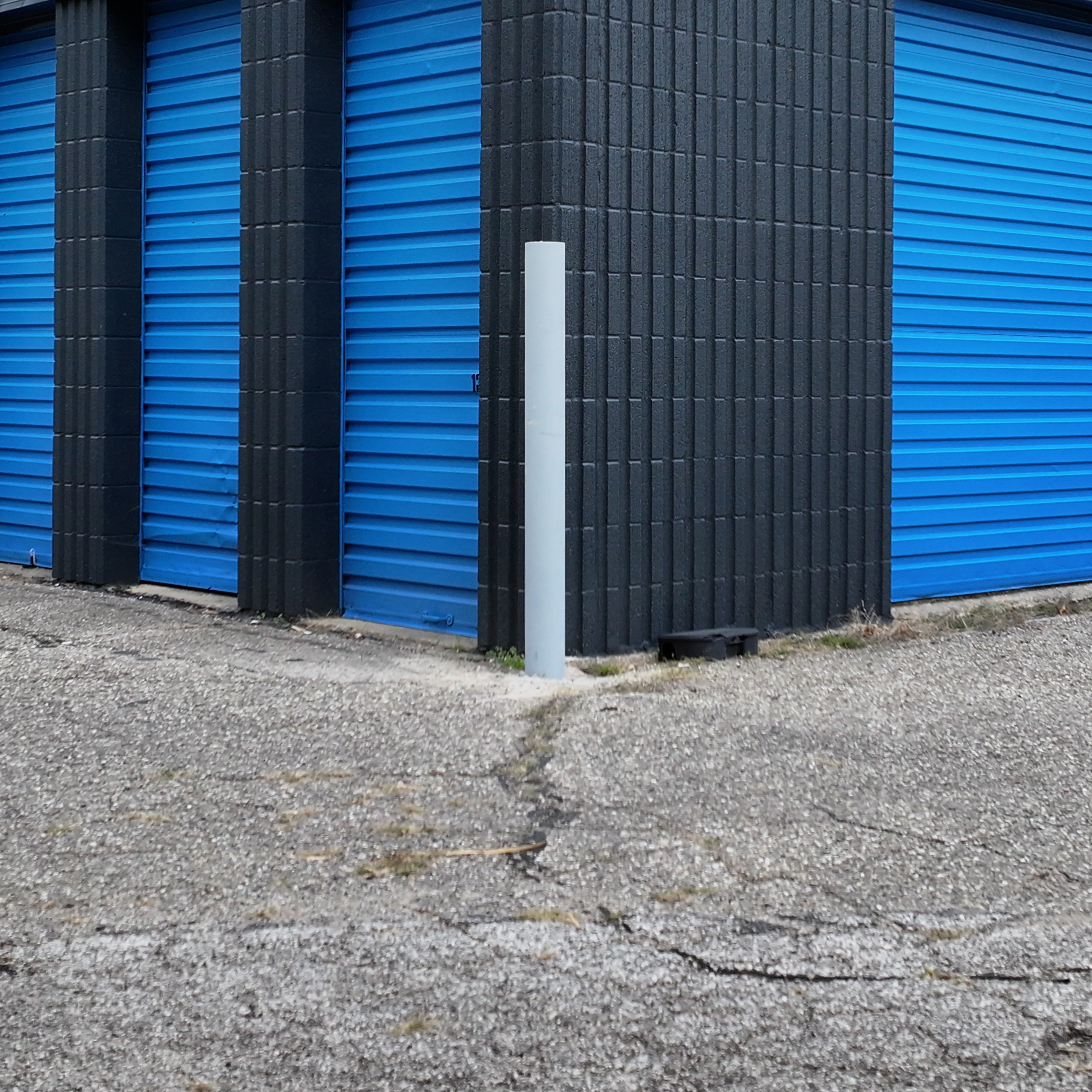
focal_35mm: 51
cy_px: 359
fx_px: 1820
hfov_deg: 33.4
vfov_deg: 33.1
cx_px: 598
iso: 190
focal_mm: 12.29
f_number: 2.8
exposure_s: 1/1250
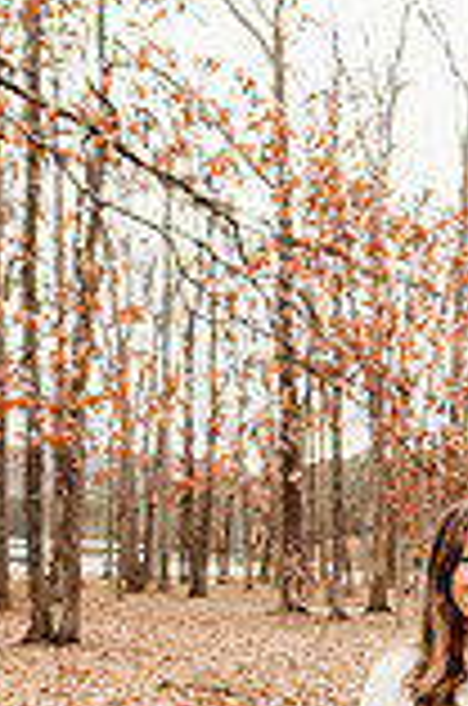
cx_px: 590
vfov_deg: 27.6
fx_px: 1351
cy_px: 706
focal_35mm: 69
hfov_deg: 18.4
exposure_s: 1/250
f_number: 3.2
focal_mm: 24
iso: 125
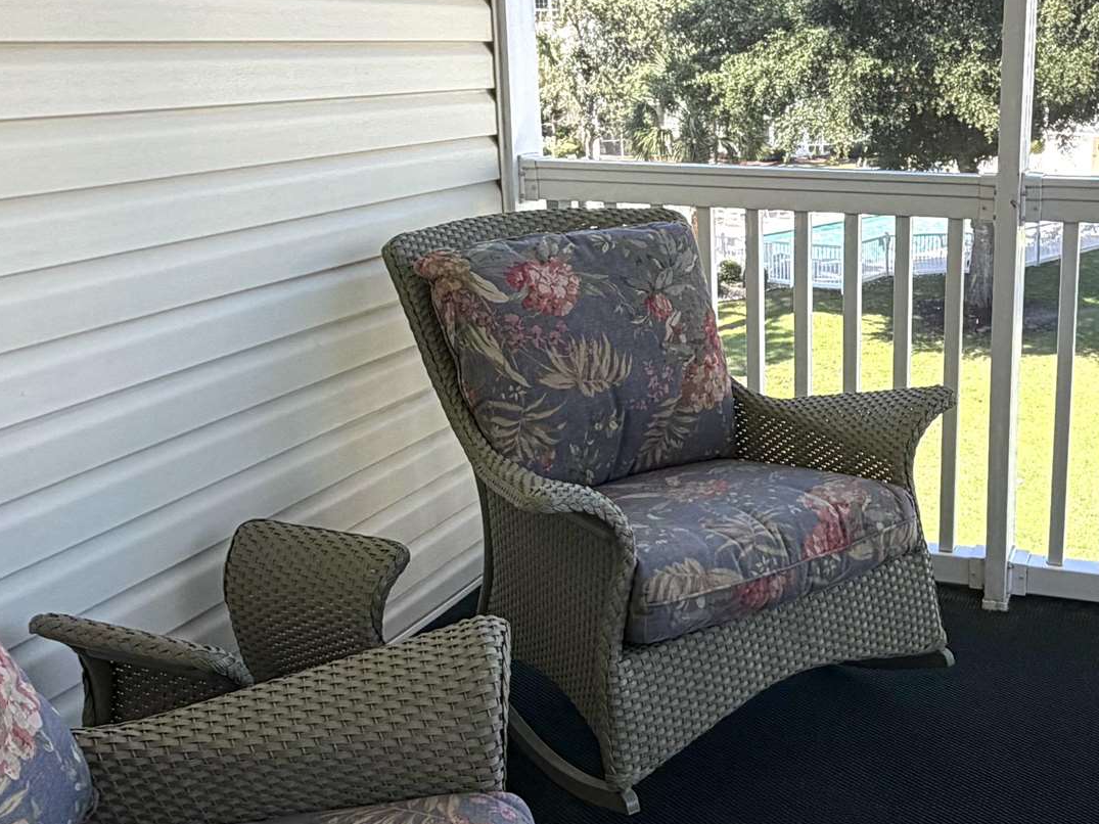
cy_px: 332
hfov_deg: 44.9
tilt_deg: -13.4
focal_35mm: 40
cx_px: 845
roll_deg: -0.4
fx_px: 1270
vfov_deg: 35.8
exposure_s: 1/370
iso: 50
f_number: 2.2
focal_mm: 2.22
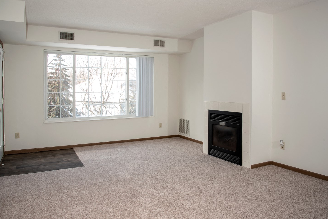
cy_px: 118
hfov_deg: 67.2
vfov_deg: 47.9
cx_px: 182
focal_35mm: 27
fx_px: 246
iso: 800
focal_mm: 24
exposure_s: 1/40
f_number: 11
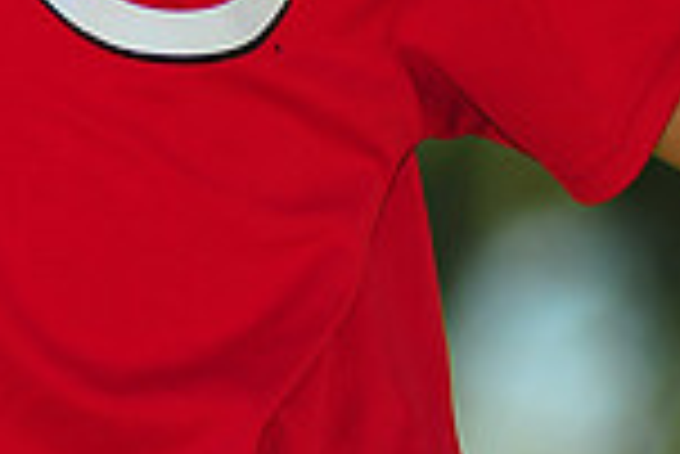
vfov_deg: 2.0
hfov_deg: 3.0
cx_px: 149
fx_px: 13065
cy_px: -324
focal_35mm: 691
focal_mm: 180
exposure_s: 1/1600
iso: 200
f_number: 3.5
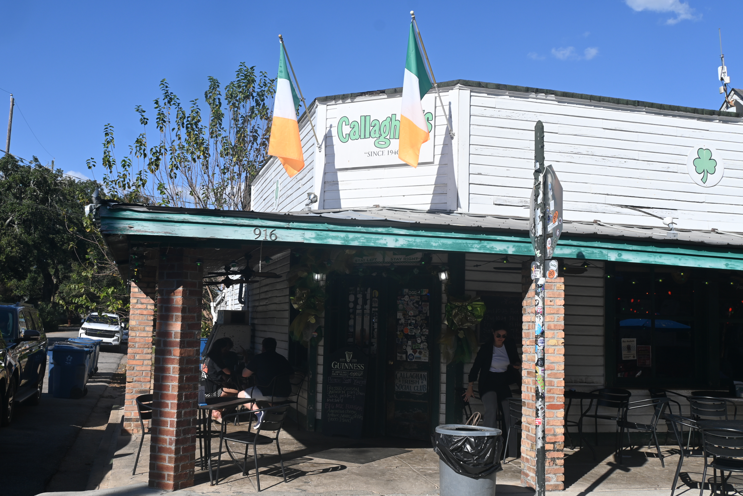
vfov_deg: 34.2
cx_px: 372
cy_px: 248
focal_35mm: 39
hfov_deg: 49.6
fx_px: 805
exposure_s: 1/400
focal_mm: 26
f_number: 7.1
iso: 100
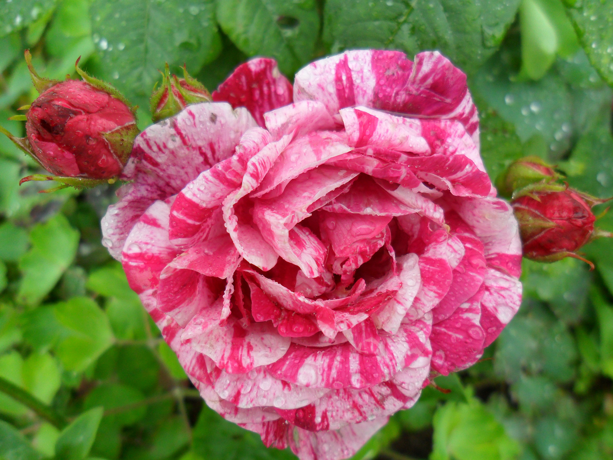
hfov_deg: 65.3
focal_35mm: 27
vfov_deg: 51.4
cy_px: 230
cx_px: 306
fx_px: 478
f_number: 3.5
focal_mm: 4.9
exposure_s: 1/250
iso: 100
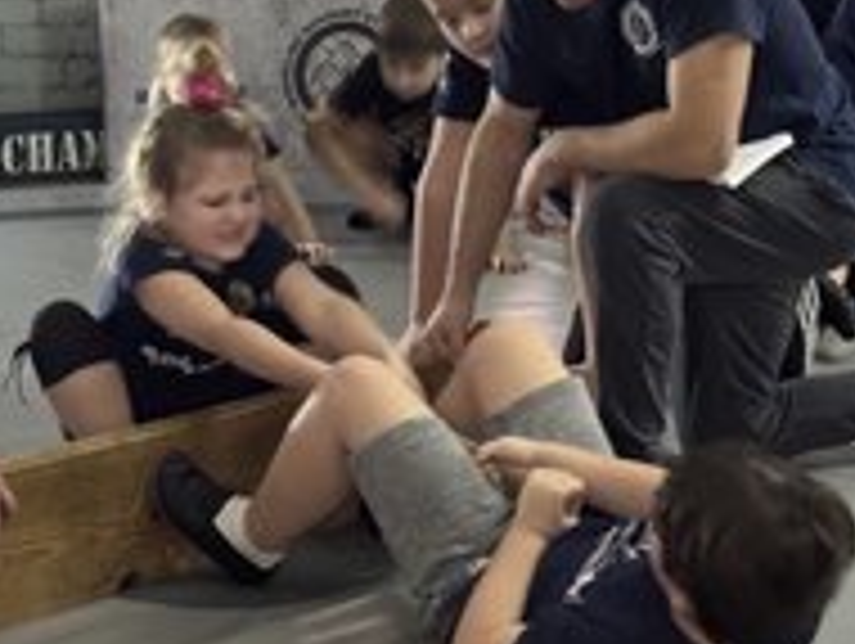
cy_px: 266
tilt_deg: -14.1
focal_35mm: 101
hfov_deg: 19.4
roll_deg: +0.8
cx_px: 274
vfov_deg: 14.7
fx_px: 2498
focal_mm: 6.76
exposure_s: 1/18
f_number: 1.78
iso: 800
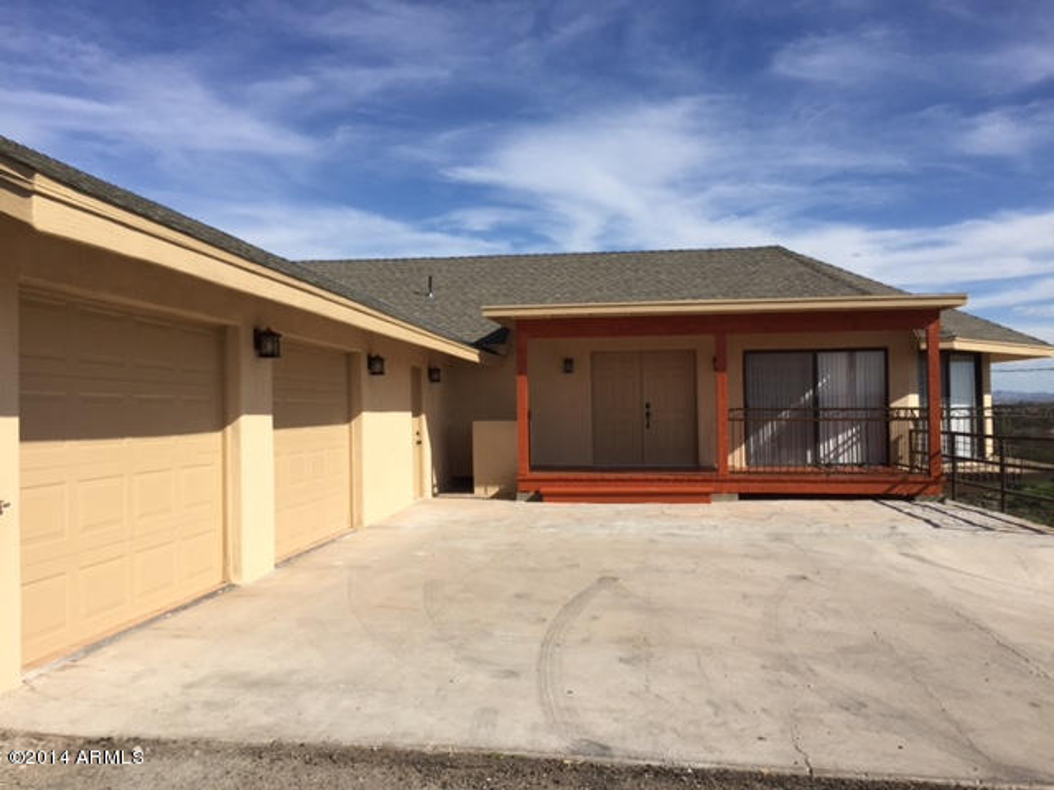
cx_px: 527
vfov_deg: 48.2
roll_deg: -1.0
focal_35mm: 29
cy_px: 395
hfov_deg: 61.7
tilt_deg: +1.1
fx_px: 883
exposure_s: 1/2825
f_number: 2.2
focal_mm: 4.15
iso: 32
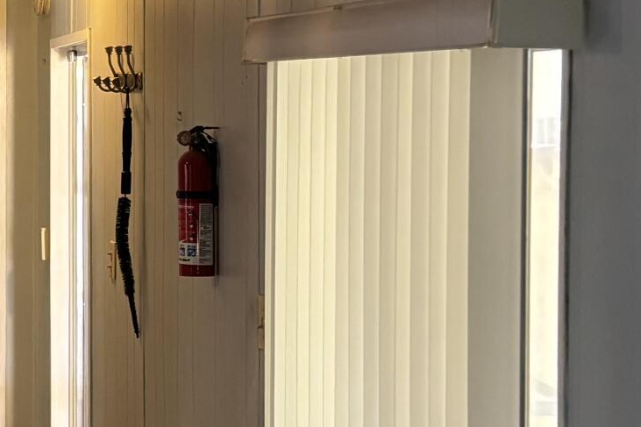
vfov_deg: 12.3
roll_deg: +0.8
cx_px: -591
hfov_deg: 15.3
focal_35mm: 111
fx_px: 1976
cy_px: 179
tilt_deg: -2.3
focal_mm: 5.96
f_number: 1.6
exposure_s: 1/60
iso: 200
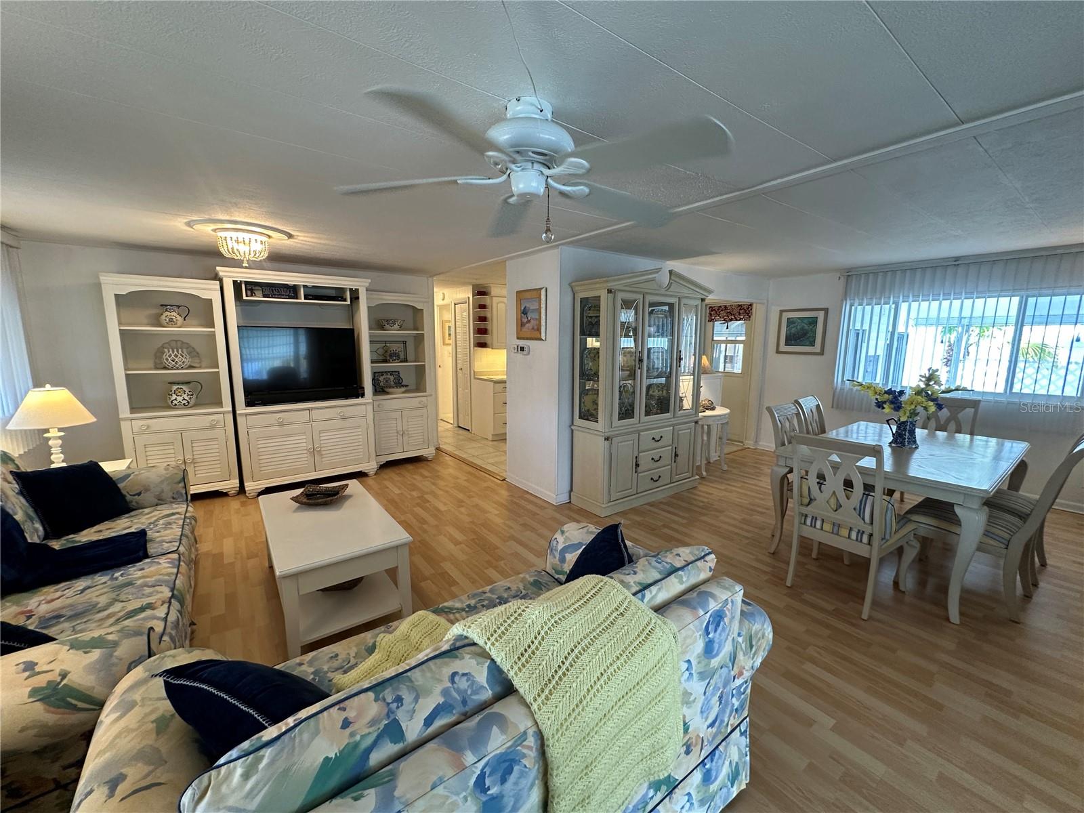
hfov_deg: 102.1
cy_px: 406
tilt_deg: -8.5
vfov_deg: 85.7
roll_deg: -1.5
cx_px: 542
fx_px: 438
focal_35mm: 14
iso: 160
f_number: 2.2
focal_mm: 2.22
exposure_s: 1/60
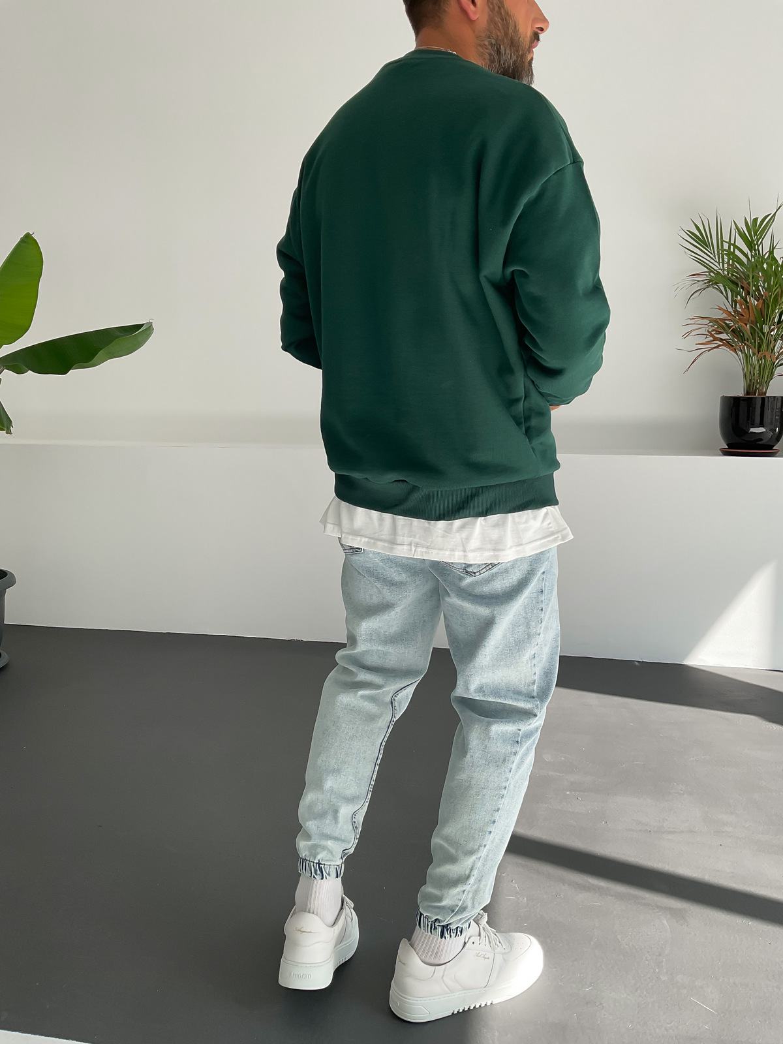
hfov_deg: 48.2
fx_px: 875
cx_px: 392
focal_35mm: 29
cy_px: 522
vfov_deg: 61.7
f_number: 1.8
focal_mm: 3
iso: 16
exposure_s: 1/320
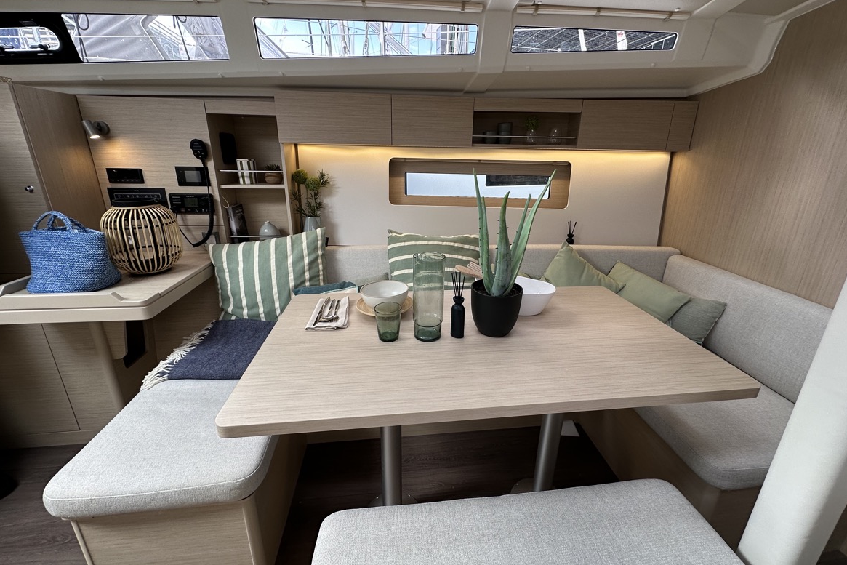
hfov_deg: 100.4
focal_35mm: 15
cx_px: 432
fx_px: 353
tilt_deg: -17.1
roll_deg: -1.3
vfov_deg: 77.2
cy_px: 264
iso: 50
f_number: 2.2
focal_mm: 2.22
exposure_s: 1/99
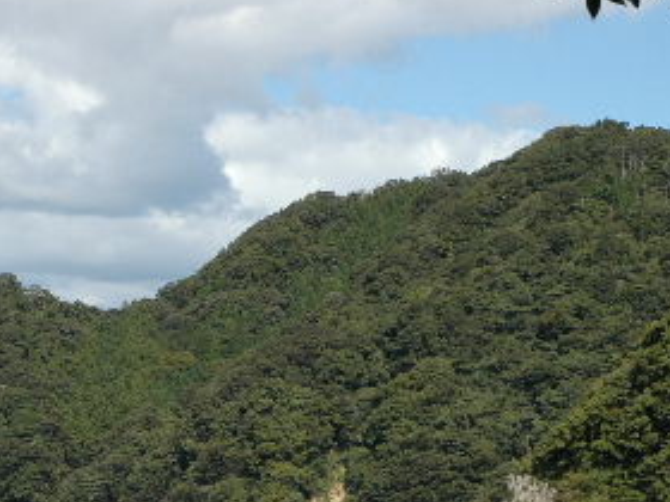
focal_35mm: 115
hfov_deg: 17.1
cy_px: 494
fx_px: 2228
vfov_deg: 12.7
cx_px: 378
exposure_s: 1/200
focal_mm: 35
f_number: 13
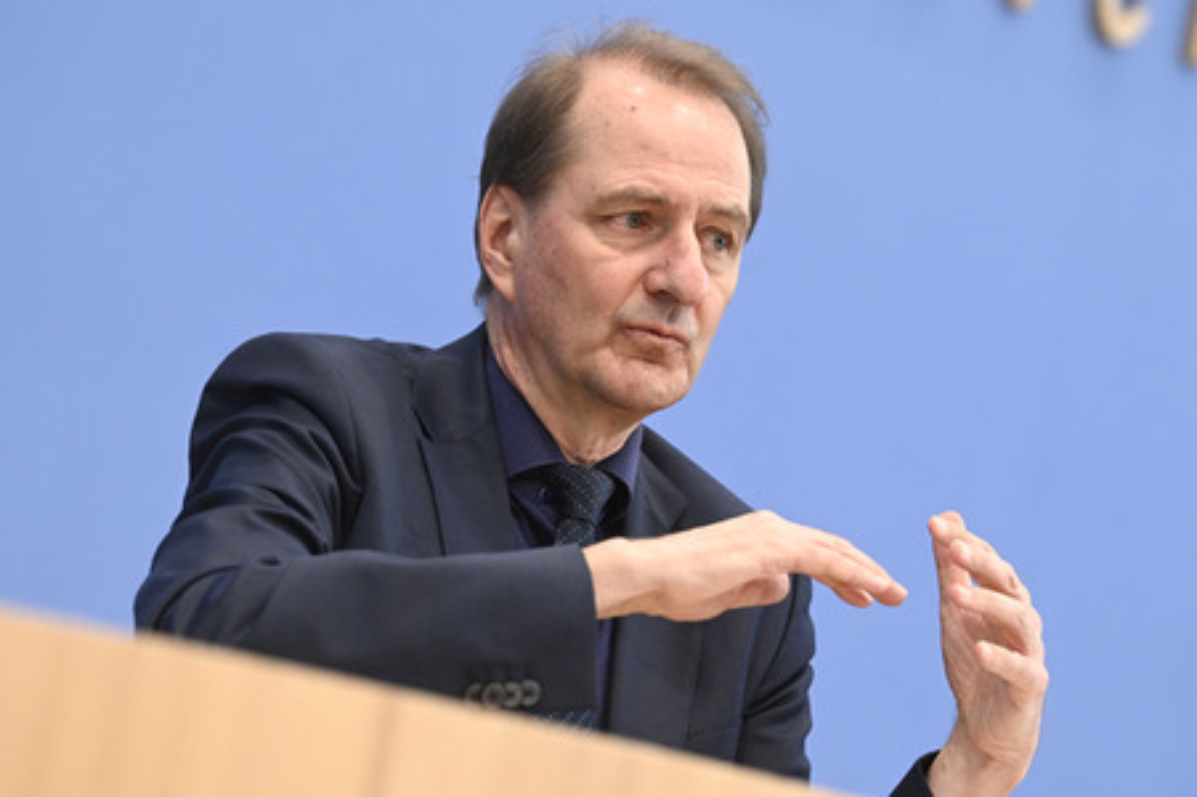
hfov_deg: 10.3
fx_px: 6645
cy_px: 398
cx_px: 598
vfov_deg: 6.9
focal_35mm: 200
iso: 3200
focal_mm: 200
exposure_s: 1/400
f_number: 5.6
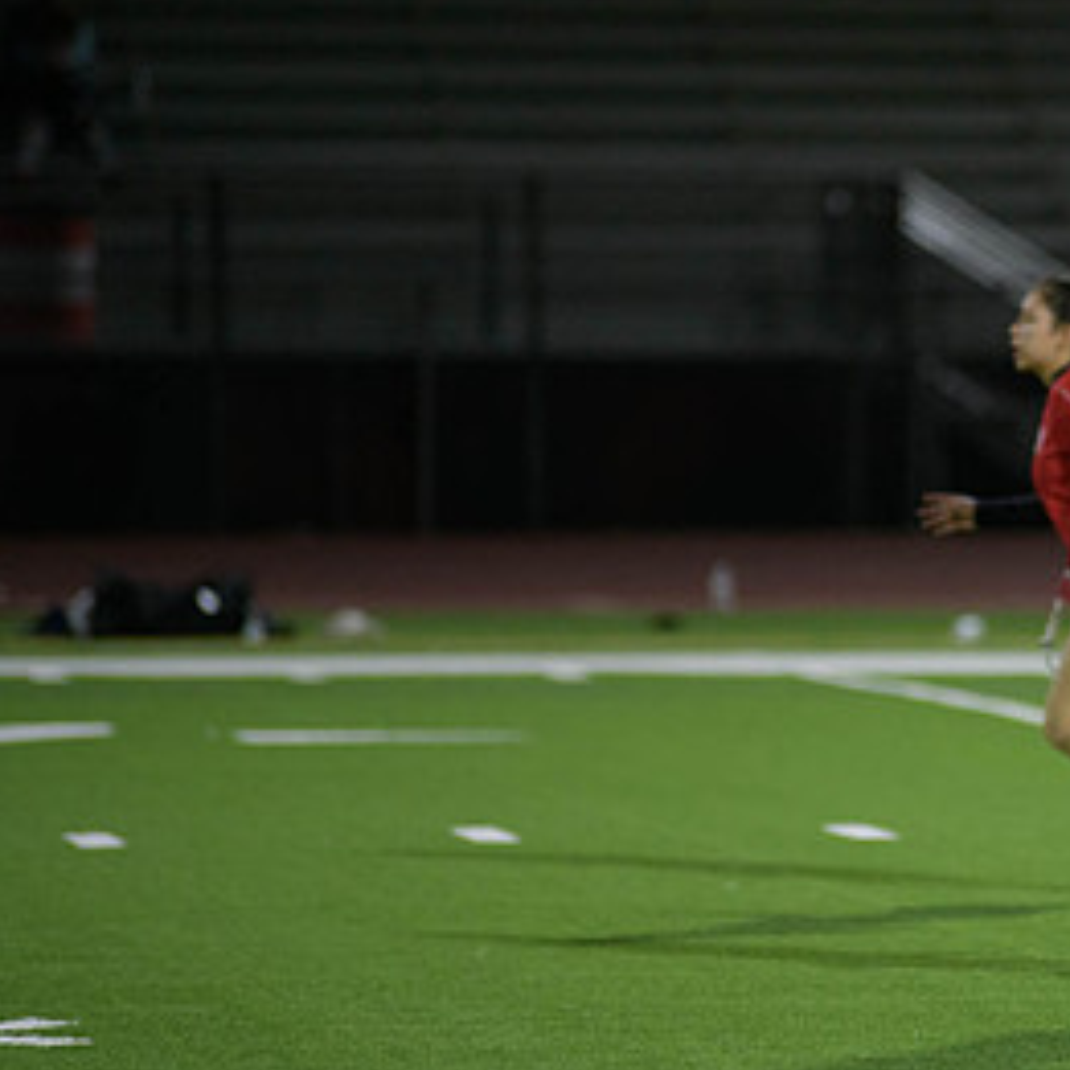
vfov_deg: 4.6
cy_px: 461
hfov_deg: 4.6
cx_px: 1185
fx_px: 13219
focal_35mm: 378
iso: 2500
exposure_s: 1/640
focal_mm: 200
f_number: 2.8
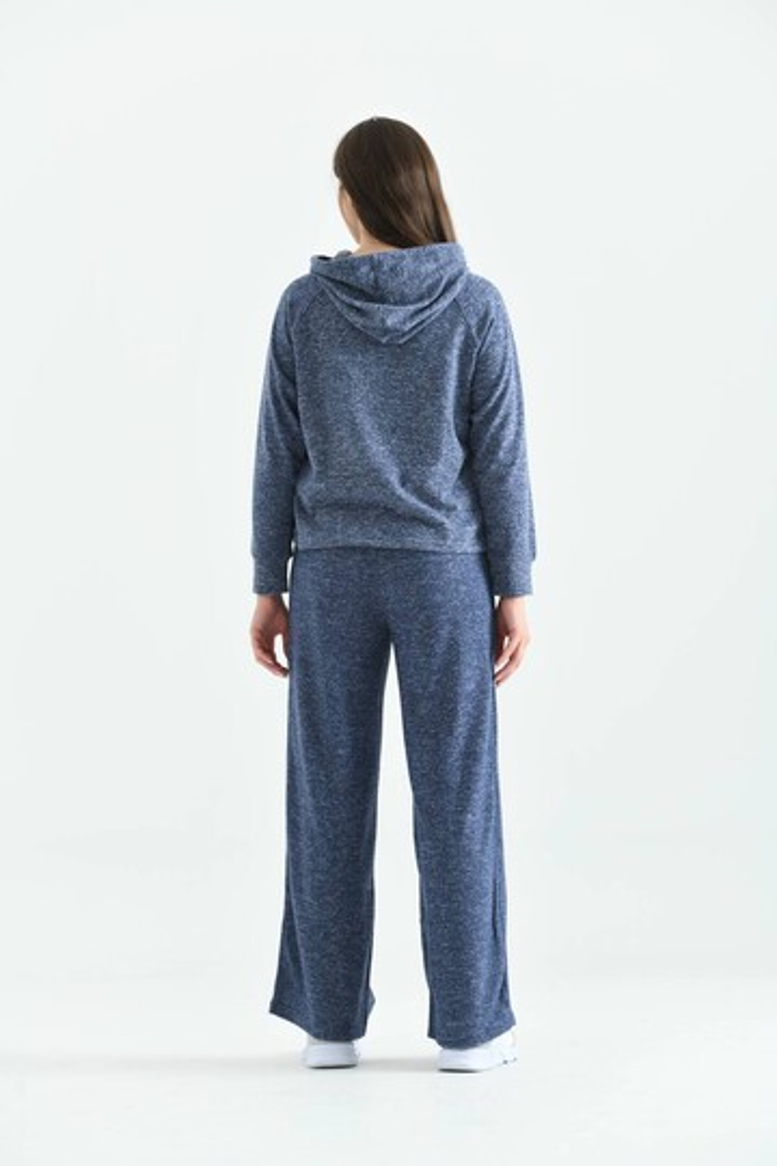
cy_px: 583
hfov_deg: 17.1
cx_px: 388
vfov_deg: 25.4
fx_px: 2590
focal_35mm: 80
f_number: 5.6
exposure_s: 1/125
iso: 100
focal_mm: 80
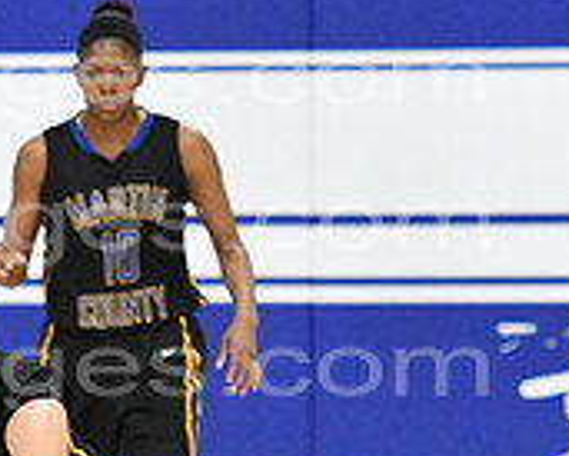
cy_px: 591
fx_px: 10069
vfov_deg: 2.6
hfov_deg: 3.2
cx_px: -253
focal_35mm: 598
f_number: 3.2
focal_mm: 125
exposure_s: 1/640
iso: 5000
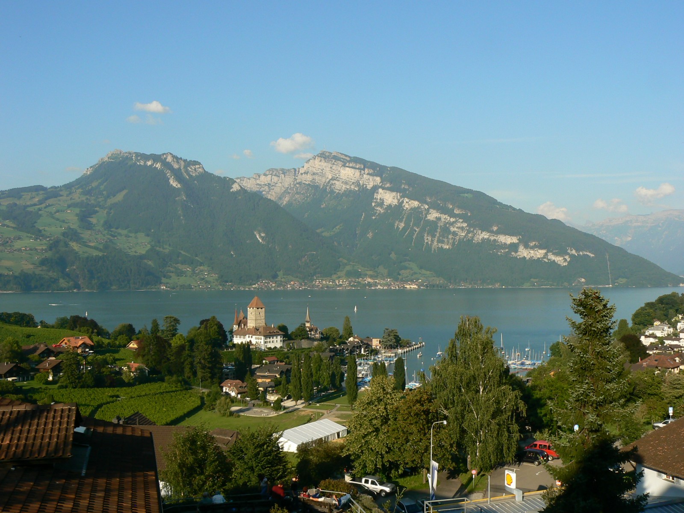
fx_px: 711
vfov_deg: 39.7
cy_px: 256
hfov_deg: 51.4
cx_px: 342
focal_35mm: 36
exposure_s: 1/250
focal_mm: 6
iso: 80
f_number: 5.6
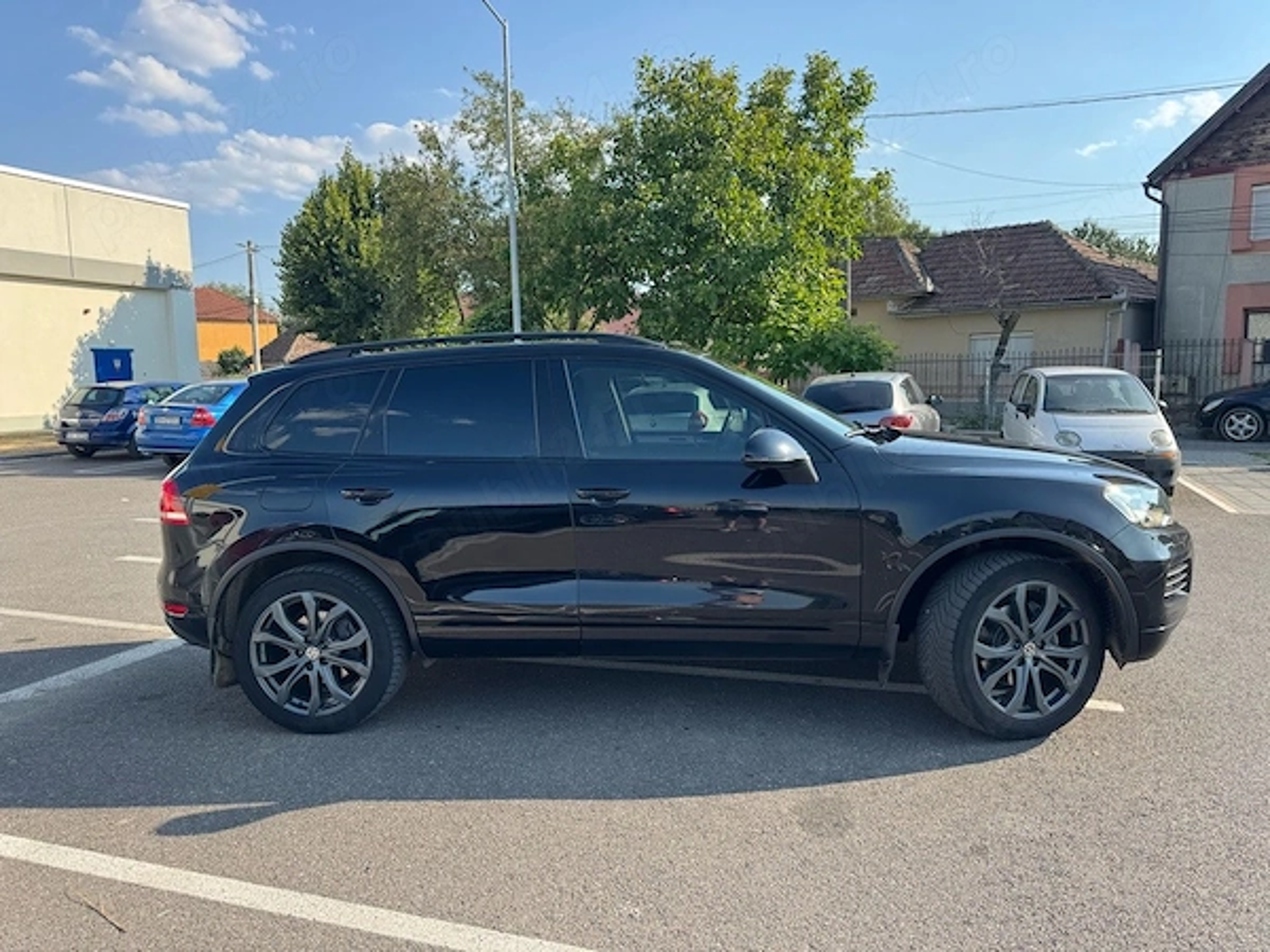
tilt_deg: -6.7
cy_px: 476
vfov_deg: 56.8
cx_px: 635
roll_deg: +0.9
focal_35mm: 24
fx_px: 881
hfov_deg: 71.6
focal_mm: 6.76
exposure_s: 1/1193
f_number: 1.78
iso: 80
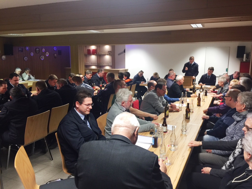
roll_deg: +0.0
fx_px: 211
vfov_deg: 48.2
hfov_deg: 61.7
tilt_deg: -9.8
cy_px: 94
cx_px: 126
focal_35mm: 29
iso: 50
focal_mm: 4.15
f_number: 2.2
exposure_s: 1/17
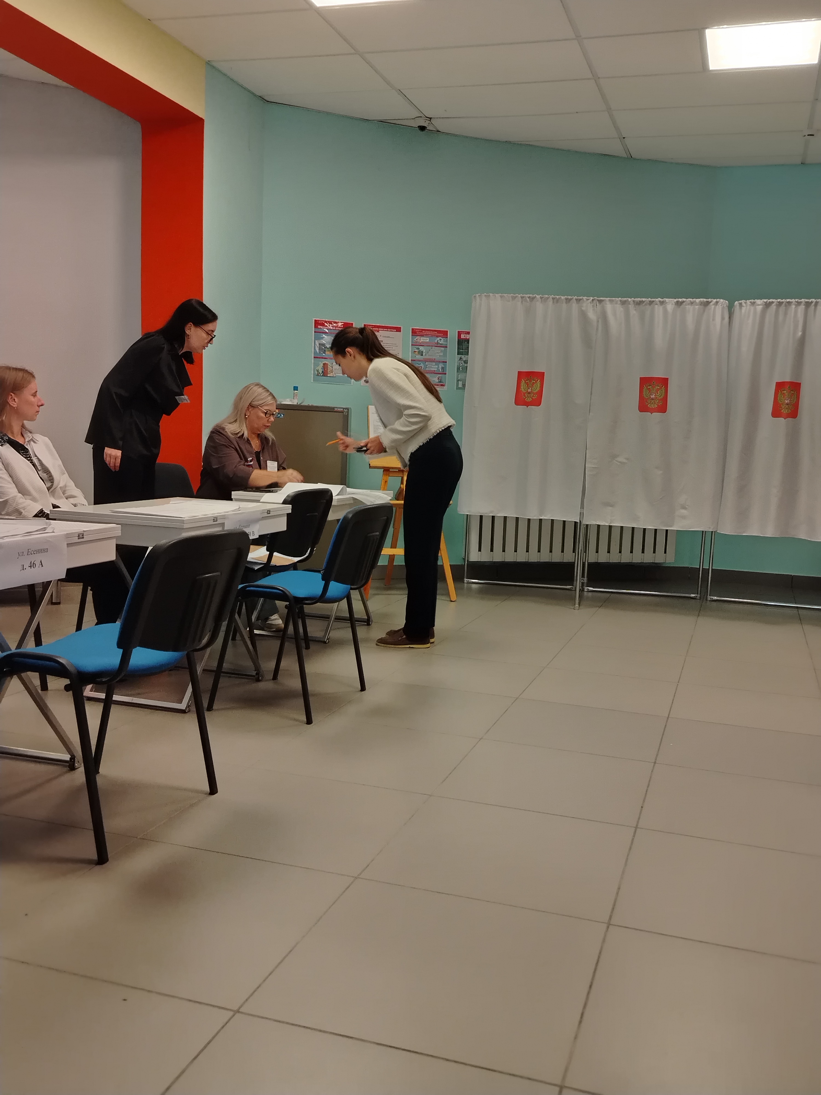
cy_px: 548
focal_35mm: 32
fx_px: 1012
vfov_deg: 56.8
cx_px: 410
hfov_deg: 44.2
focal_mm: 5.25
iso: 591
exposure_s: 1/40
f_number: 1.75
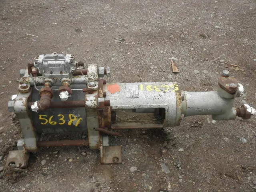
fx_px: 325
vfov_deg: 32.9
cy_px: 96
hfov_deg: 42.9
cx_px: 128
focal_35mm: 44
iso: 64
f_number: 3.4
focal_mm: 7.9
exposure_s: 1/320
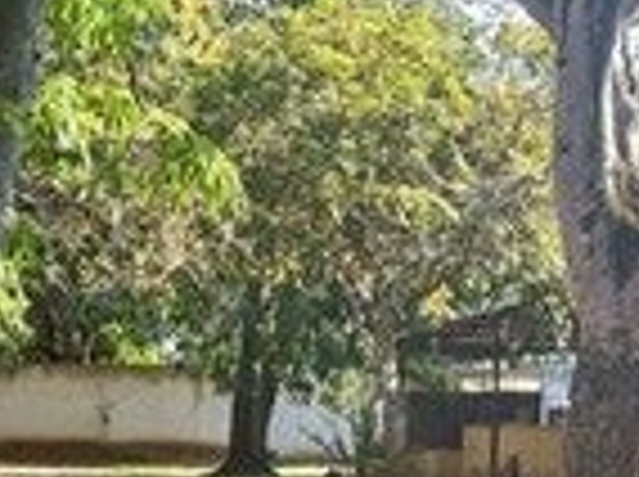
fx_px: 2082
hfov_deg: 17.2
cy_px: 662
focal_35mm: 113
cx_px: 68
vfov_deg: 12.6
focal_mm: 4.71
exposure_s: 1/100
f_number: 1.79
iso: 59
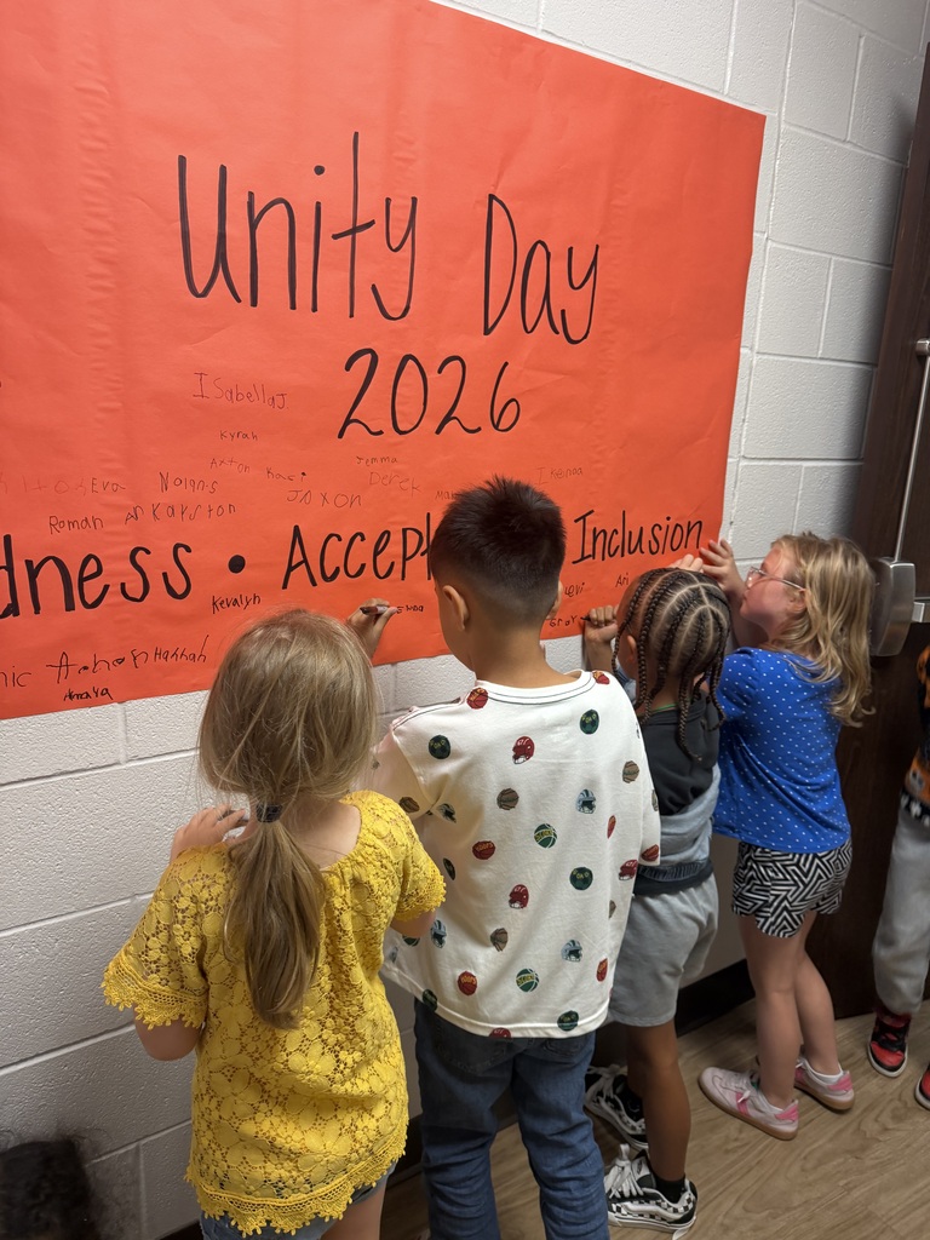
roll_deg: -1.5
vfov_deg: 71.6
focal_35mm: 24
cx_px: 465
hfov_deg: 56.8
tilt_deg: -13.7
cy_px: 620
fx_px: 860
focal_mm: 6.76
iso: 200
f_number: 1.78
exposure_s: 1/60
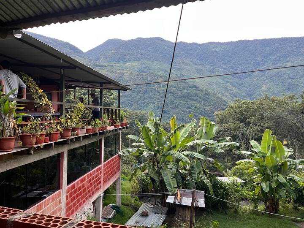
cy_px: 114
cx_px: 152
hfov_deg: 67.3
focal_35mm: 26
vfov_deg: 53.1
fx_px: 228
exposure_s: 1/65
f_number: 1.6
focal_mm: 5.1
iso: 125
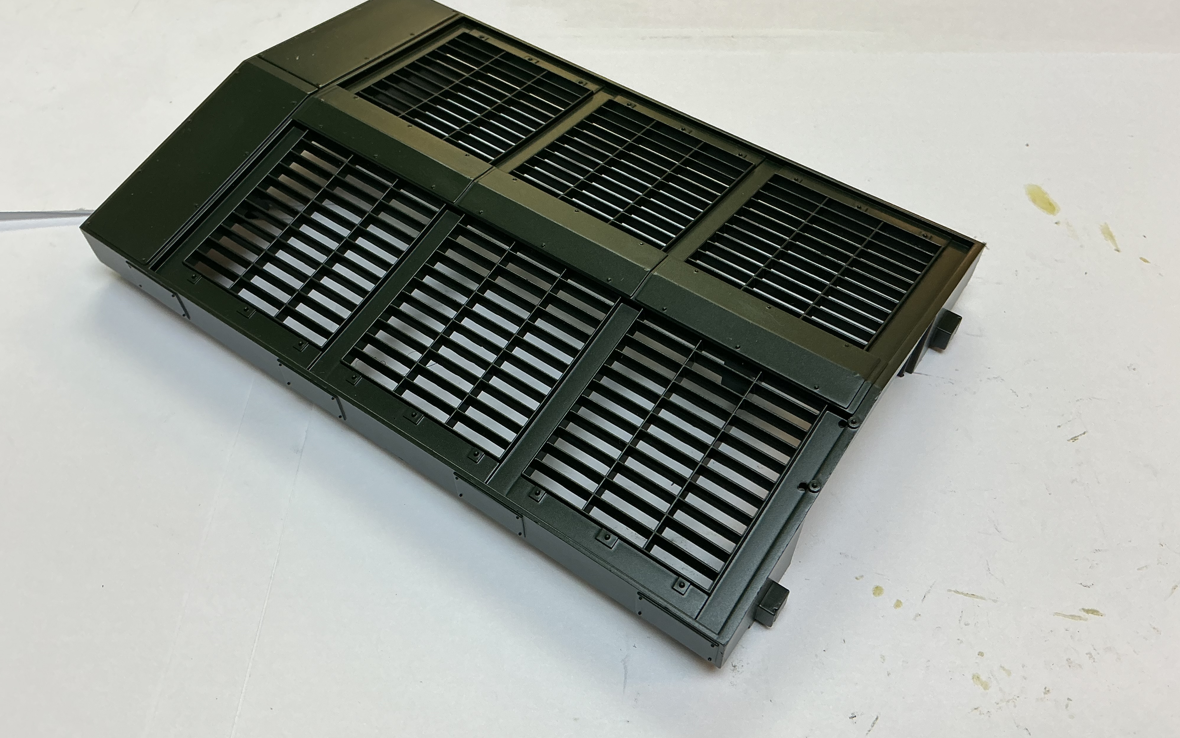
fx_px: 997
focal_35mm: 31
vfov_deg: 40.6
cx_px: 591
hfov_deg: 61.2
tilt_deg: -55.1
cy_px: 364
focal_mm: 3
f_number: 1.8
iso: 32
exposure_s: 1/100
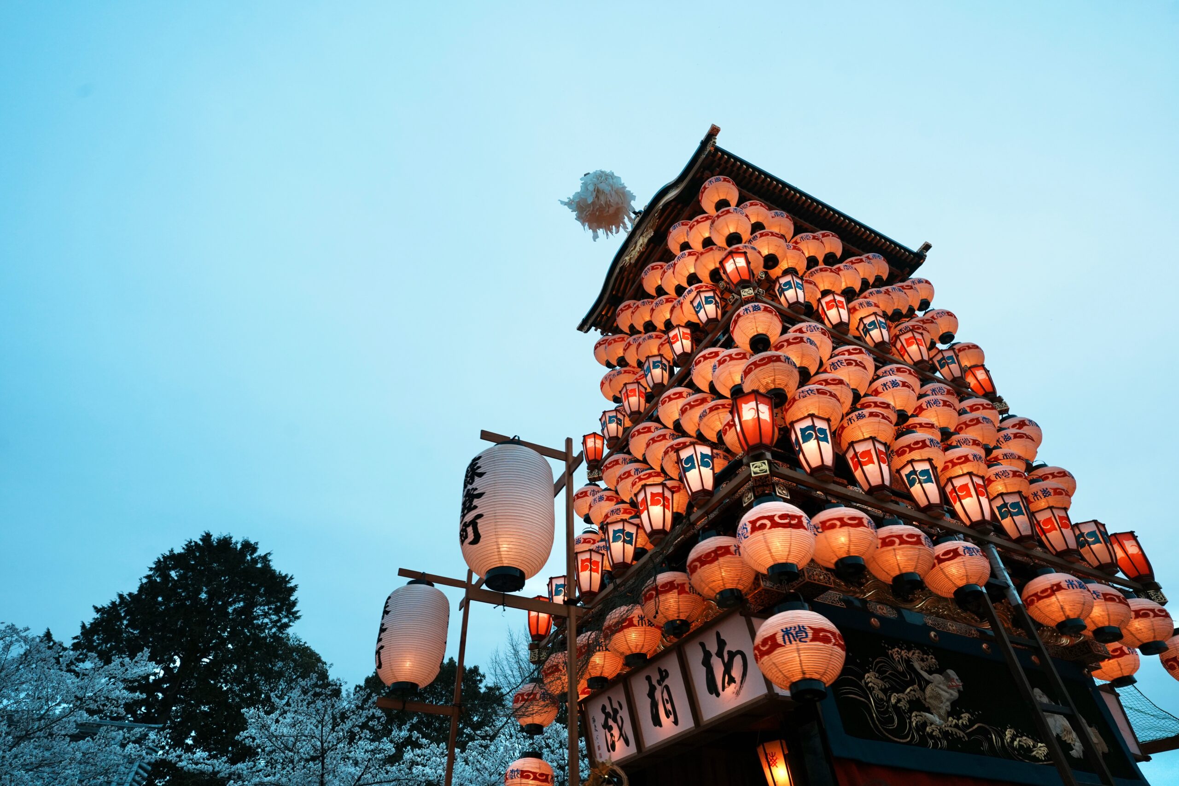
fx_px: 655
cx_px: 590
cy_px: 393
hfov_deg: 84.0
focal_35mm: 20
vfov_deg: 61.9
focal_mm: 20
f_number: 6.3
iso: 800
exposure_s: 1/40
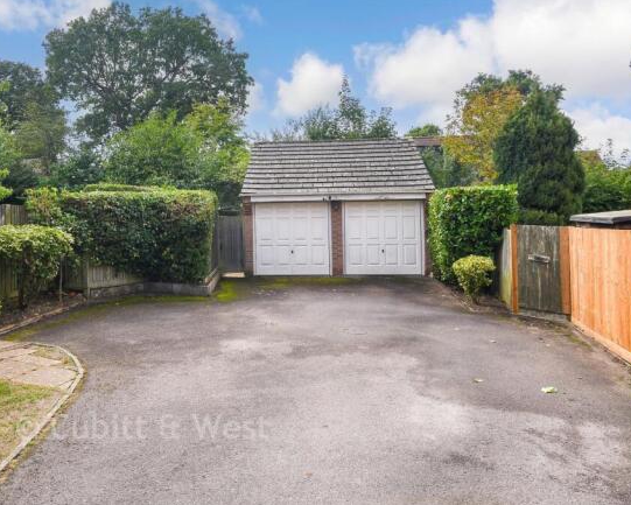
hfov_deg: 67.6
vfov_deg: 56.8
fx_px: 467
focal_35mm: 25
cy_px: 252
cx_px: 264
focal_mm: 15
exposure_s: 1/125
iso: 250
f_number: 11
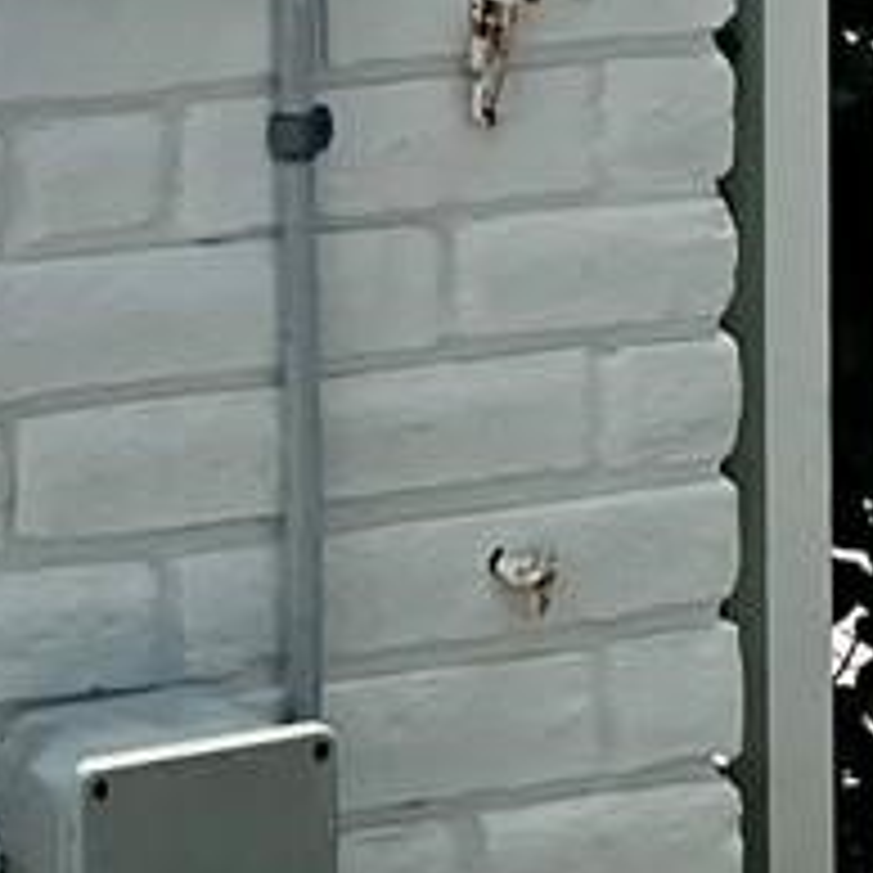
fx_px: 5421
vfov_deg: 8.0
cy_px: -1670
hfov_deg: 9.1
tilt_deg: +4.9
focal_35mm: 190
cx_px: -248
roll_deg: +2.6
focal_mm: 5.1
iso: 50
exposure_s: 1/6897
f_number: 1.6
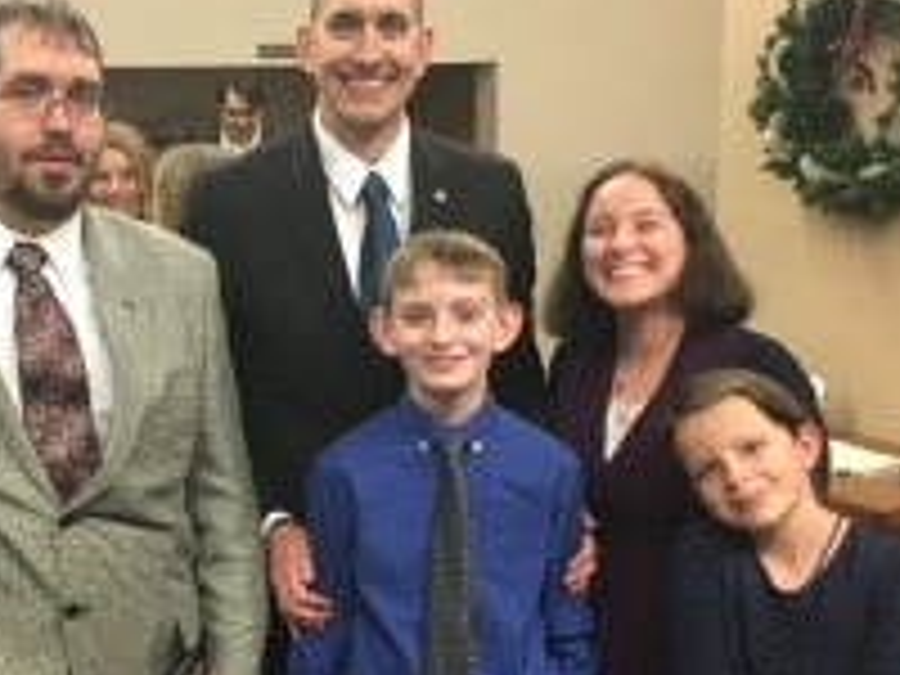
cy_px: 446
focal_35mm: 53
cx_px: 284
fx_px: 1378
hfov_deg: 35.7
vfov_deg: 27.4
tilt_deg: -12.5
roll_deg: +3.2
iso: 125
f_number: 2.2
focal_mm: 4.15
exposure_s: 1/30
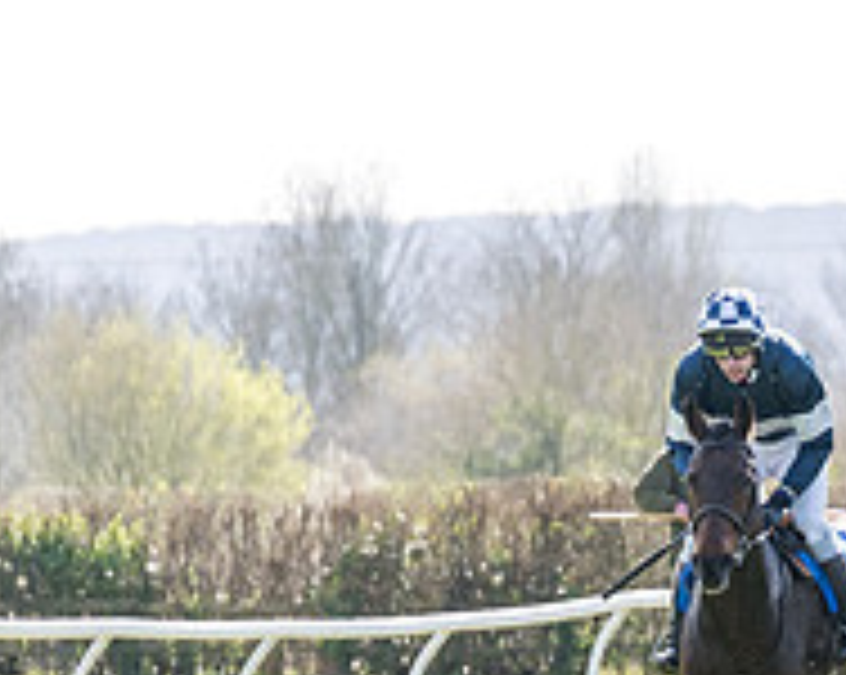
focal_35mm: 810
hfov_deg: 2.4
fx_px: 20260
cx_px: 1493
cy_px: 688
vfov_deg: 1.9
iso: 400
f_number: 4
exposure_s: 1/1600
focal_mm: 160
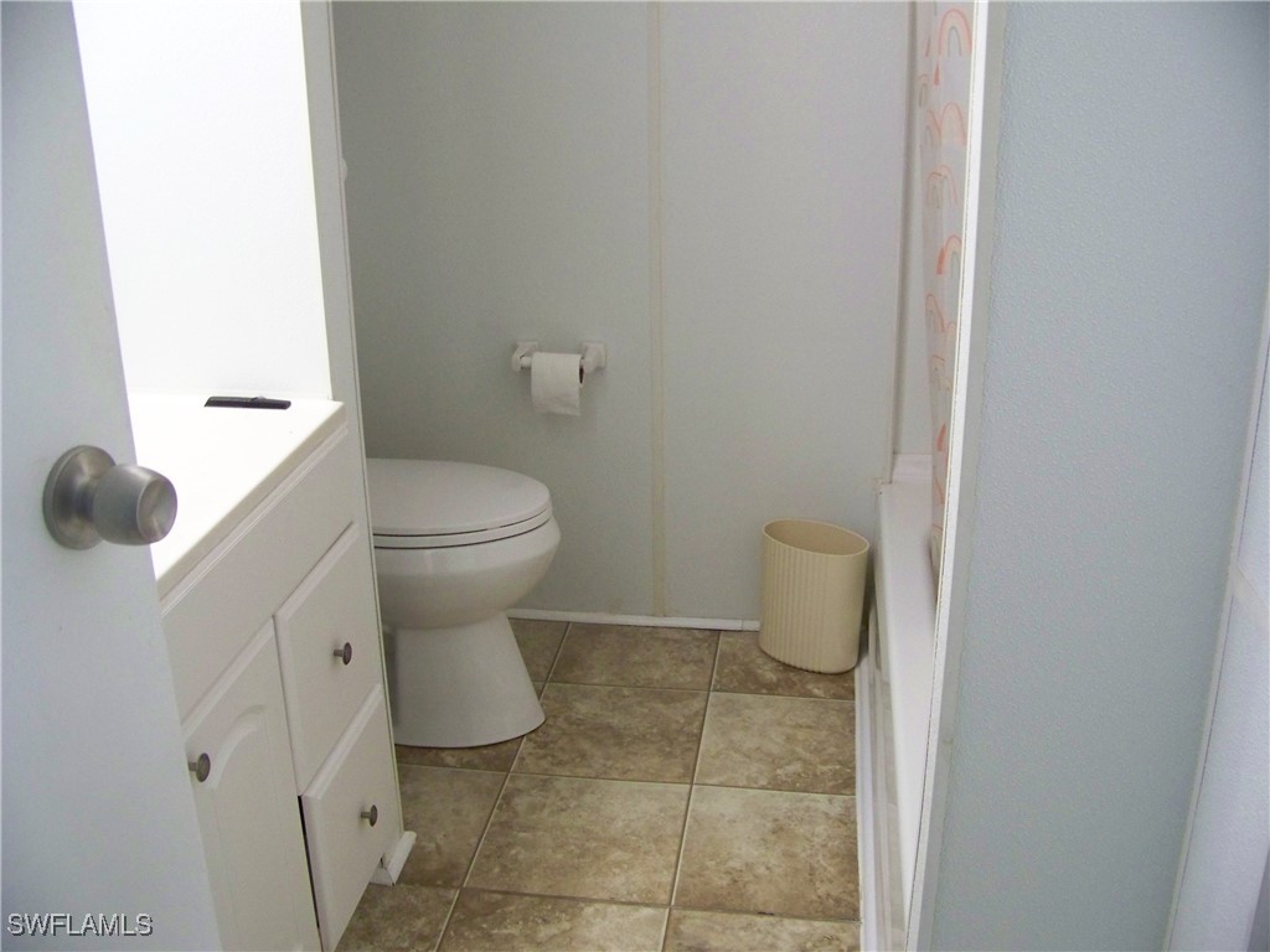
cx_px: 635
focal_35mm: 36
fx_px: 1321
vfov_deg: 39.7
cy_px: 476
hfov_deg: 51.4
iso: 250
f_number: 2.8
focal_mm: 5.85
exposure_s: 1/30
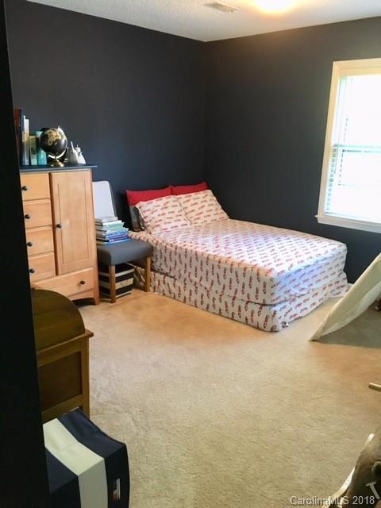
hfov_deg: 48.2
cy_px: 254
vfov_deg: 61.7
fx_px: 426
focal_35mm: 29
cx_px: 190
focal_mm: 4.15
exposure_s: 1/24
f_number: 2.2
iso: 200
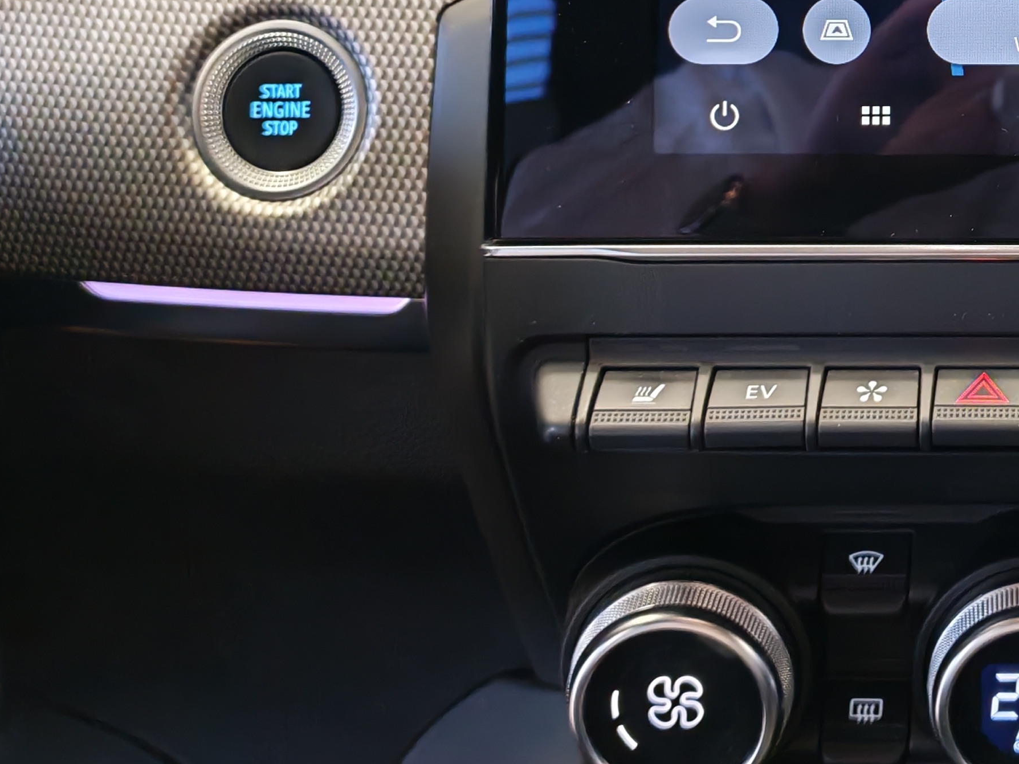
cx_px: 1046
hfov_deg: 25.8
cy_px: -15
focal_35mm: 71
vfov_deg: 20.0
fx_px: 2090
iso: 831
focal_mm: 6.12
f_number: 1.9
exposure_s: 1/100
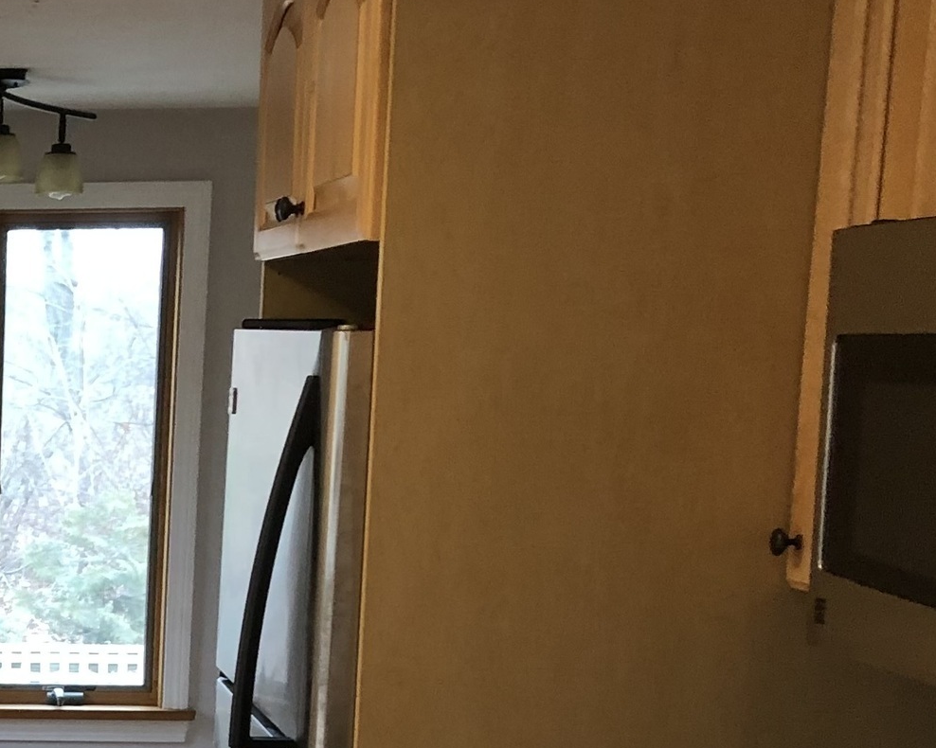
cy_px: 761
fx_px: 2354
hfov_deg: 20.1
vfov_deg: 17.6
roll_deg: +0.4
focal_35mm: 85
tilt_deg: -9.7
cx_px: -365
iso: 40
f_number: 1.8
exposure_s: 1/15
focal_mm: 3.99
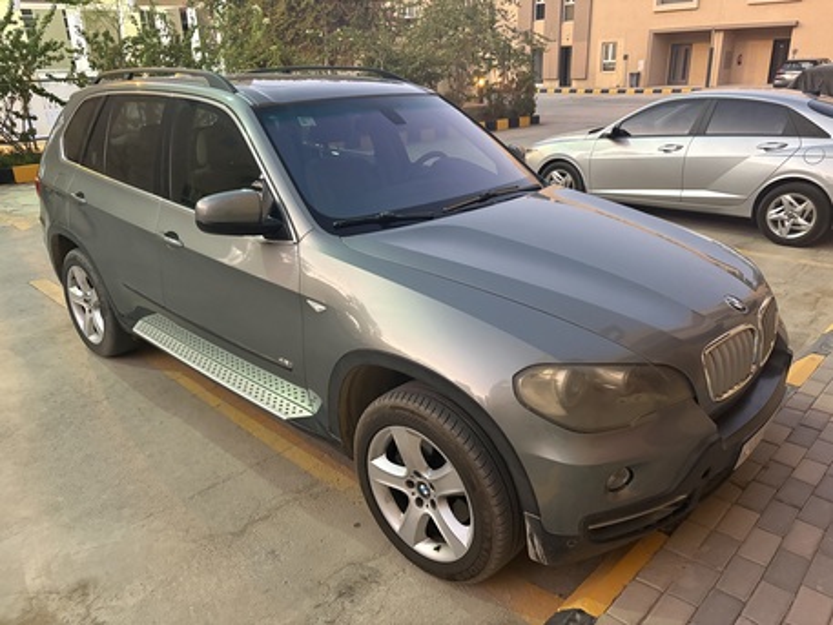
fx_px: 626
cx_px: 416
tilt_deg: -20.7
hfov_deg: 67.3
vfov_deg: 53.1
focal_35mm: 26
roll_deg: +2.0
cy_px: 312
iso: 500
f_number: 1.6
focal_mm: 5.96
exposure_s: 1/30
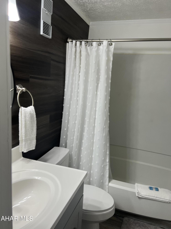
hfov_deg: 53.1
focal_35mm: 26
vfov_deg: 67.3
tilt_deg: -10.4
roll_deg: -5.1
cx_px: 86
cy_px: 114
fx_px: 171
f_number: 1.5
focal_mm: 5.7
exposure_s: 1/120
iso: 80
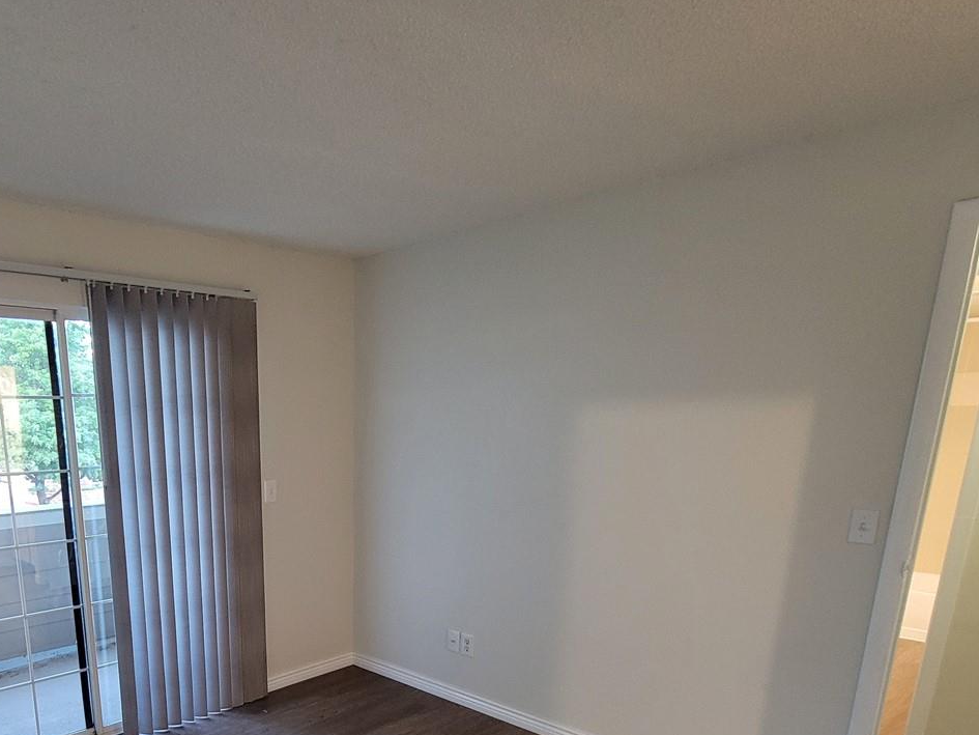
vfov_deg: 57.1
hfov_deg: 72.7
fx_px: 622
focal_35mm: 22
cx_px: 284
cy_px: 576
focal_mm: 2.2
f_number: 2.2
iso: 400
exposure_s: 1/30
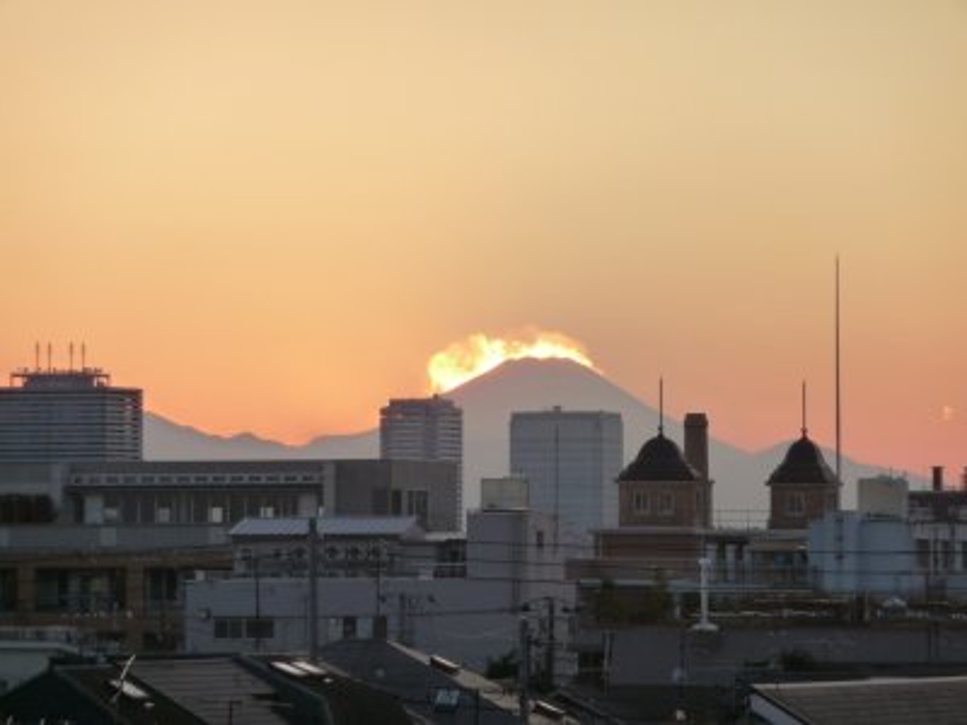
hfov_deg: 7.1
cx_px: 484
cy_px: 362
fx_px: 7822
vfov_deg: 5.3
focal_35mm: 280
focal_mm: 47
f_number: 4.9
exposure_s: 1/125
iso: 200
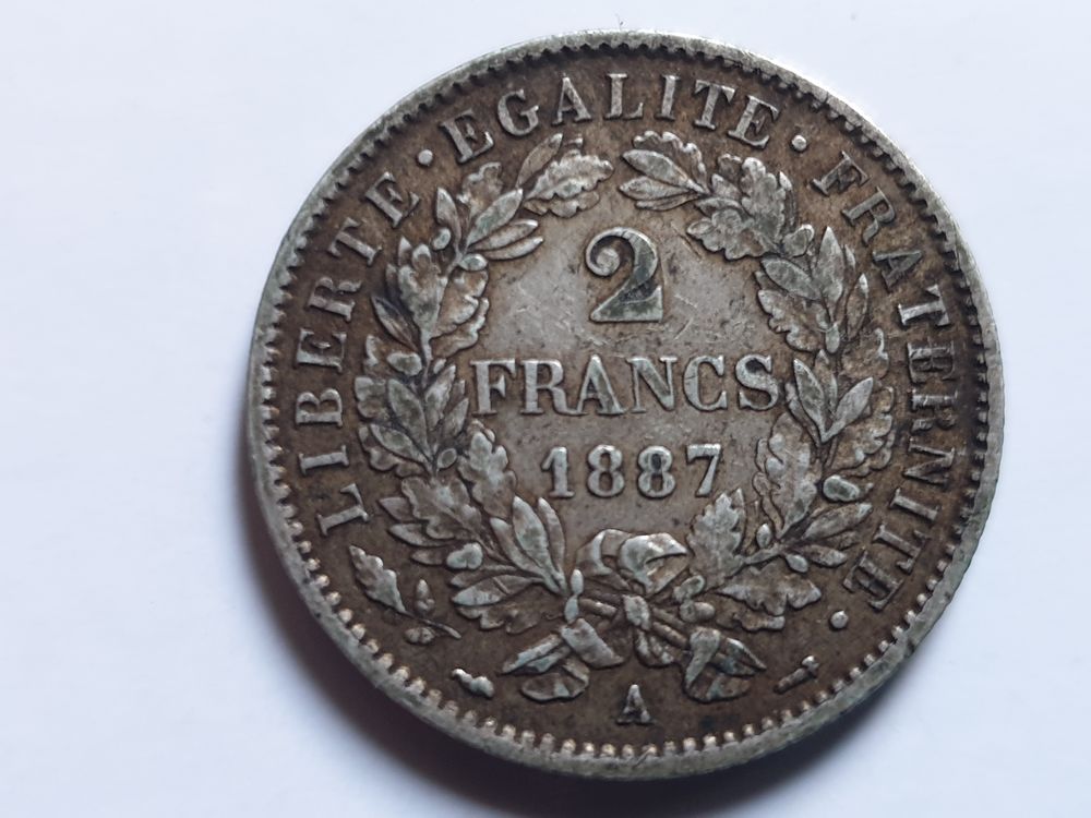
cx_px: 546
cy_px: 409
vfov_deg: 53.1
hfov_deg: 67.3
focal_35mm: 26
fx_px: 819
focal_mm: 4.3
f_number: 1.5
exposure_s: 1/35
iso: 250
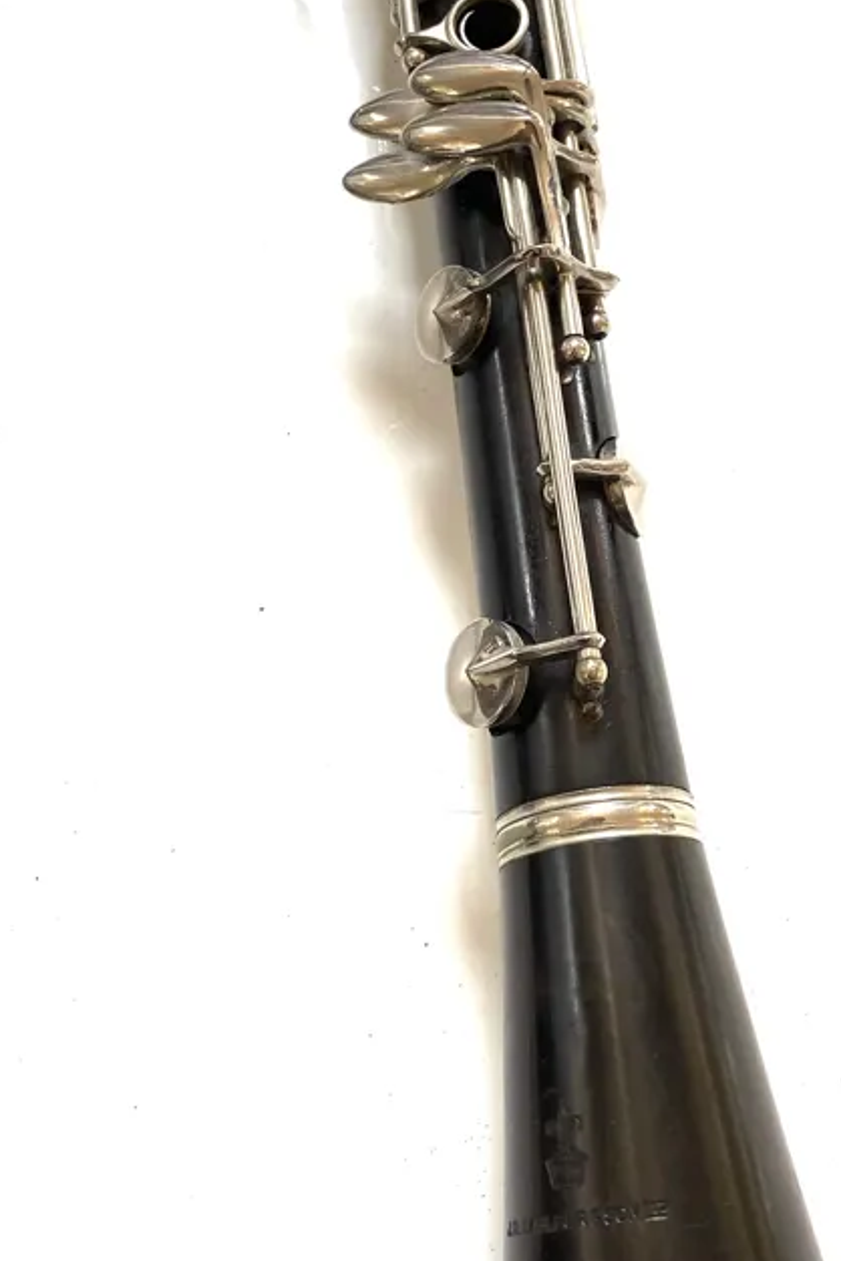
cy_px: 525
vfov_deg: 42.6
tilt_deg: -66.7
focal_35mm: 46
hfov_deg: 29.2
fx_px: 1612
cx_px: 499
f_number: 1.8
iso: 40
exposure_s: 1/100
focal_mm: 4.25
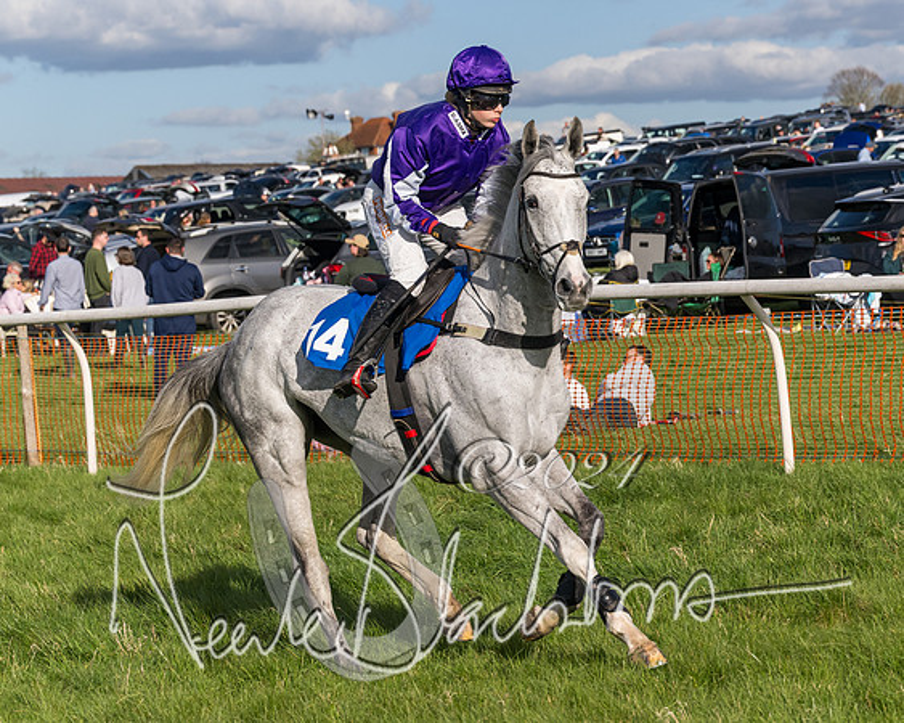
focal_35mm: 145
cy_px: 373
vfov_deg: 10.6
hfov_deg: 13.3
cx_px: 561
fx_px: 3879
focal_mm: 79
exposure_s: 1/3200
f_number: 5
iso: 400
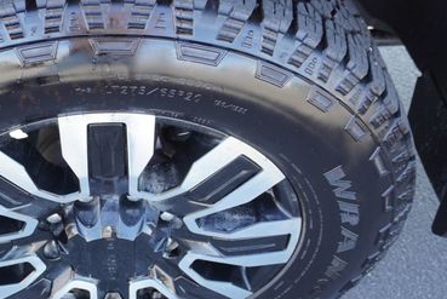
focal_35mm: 52
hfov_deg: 37.0
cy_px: 142
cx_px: 98
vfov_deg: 26.1
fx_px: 646
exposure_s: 1/160
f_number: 4
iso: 800
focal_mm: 20
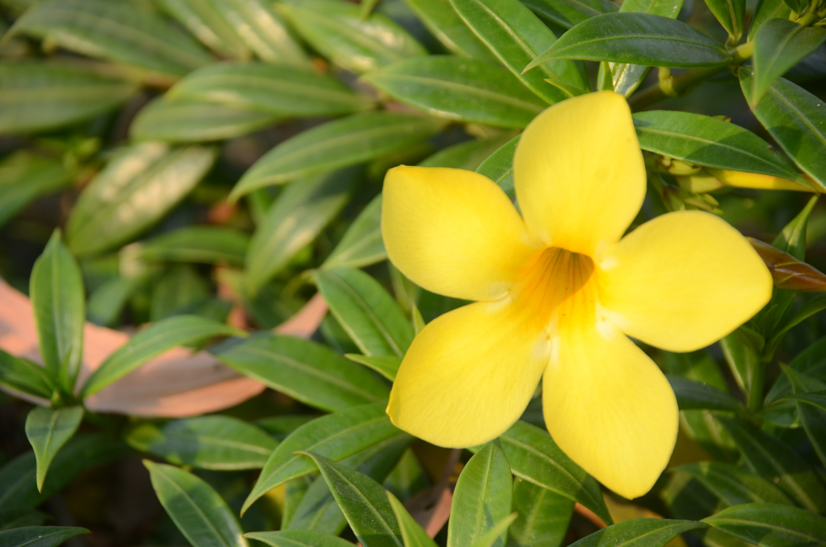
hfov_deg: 11.0
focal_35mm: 188
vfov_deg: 7.3
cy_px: 274
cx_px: 413
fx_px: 4293
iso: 100
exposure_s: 1/80
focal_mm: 125
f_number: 5.6
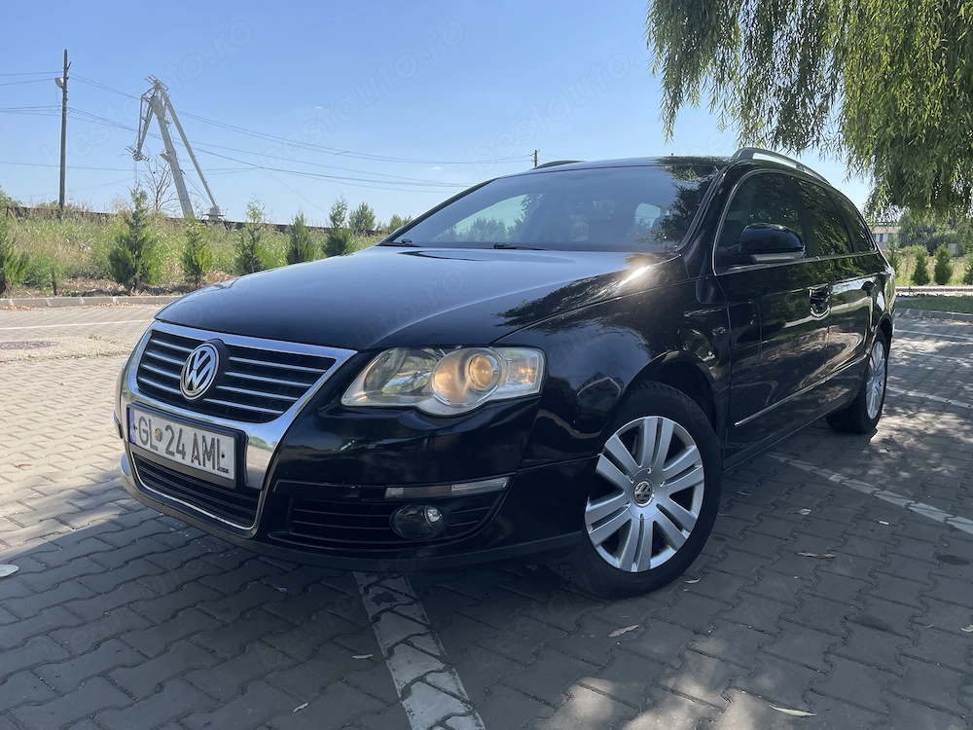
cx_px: 486
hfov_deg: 67.3
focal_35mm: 26
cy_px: 365
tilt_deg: -7.9
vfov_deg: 53.1
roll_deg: -1.7
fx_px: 731
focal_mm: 4.2
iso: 32
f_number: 1.6
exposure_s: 1/2618
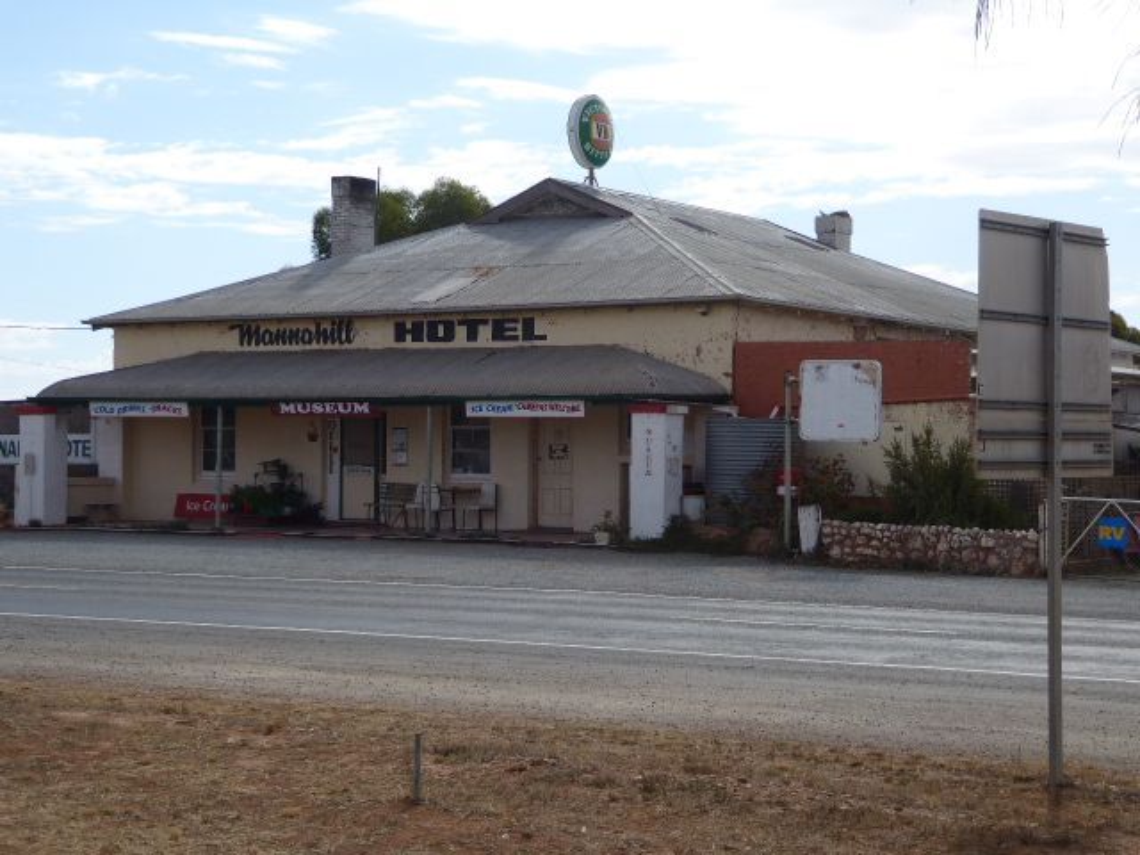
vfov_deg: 19.6
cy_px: 428
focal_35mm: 75
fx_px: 2470
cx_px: 570
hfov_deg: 26.0
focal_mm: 12.5
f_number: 4.5
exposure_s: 1/500
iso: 80
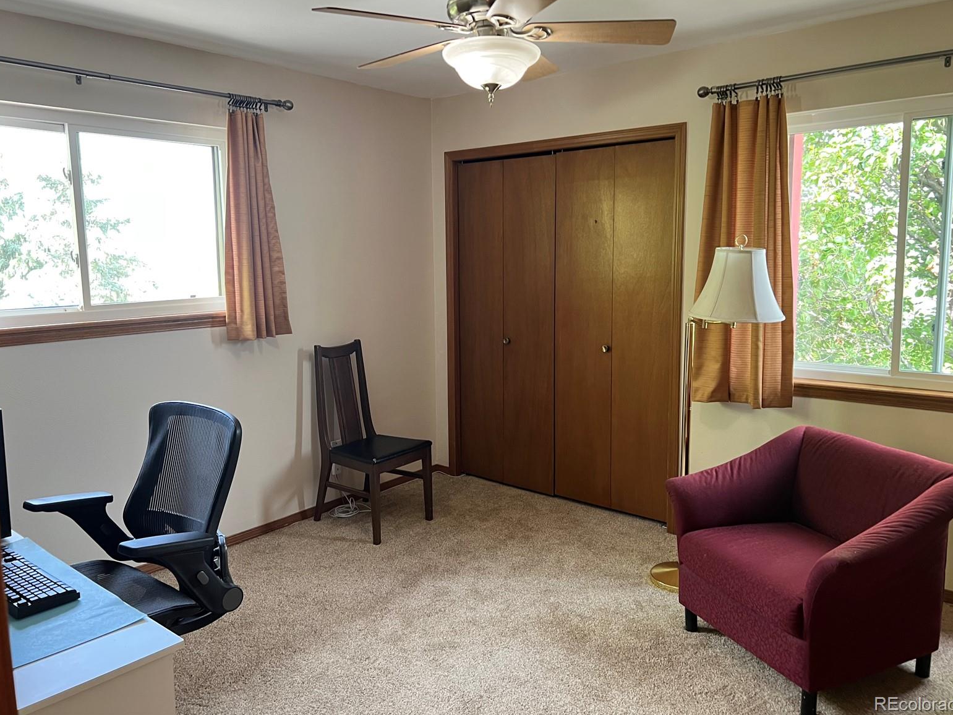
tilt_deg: -7.8
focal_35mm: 27
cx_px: 480
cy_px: 346
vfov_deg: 51.4
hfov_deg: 65.3
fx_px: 743
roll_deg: +1.0
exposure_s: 1/60
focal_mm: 5.7
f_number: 1.5
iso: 200
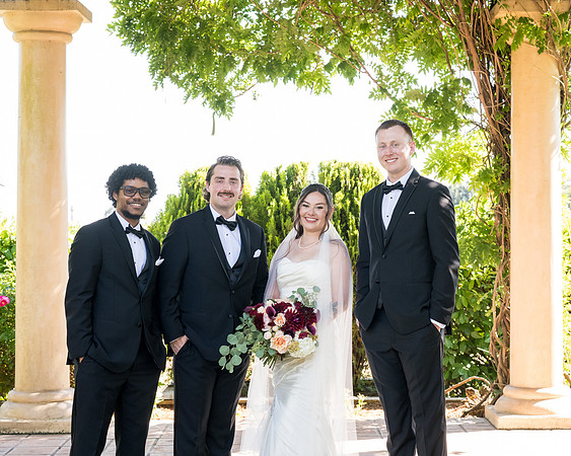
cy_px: 228
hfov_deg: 25.2
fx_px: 1275
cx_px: 339
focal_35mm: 75
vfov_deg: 20.3
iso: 1600
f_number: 6.3
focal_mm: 67
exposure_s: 1/320
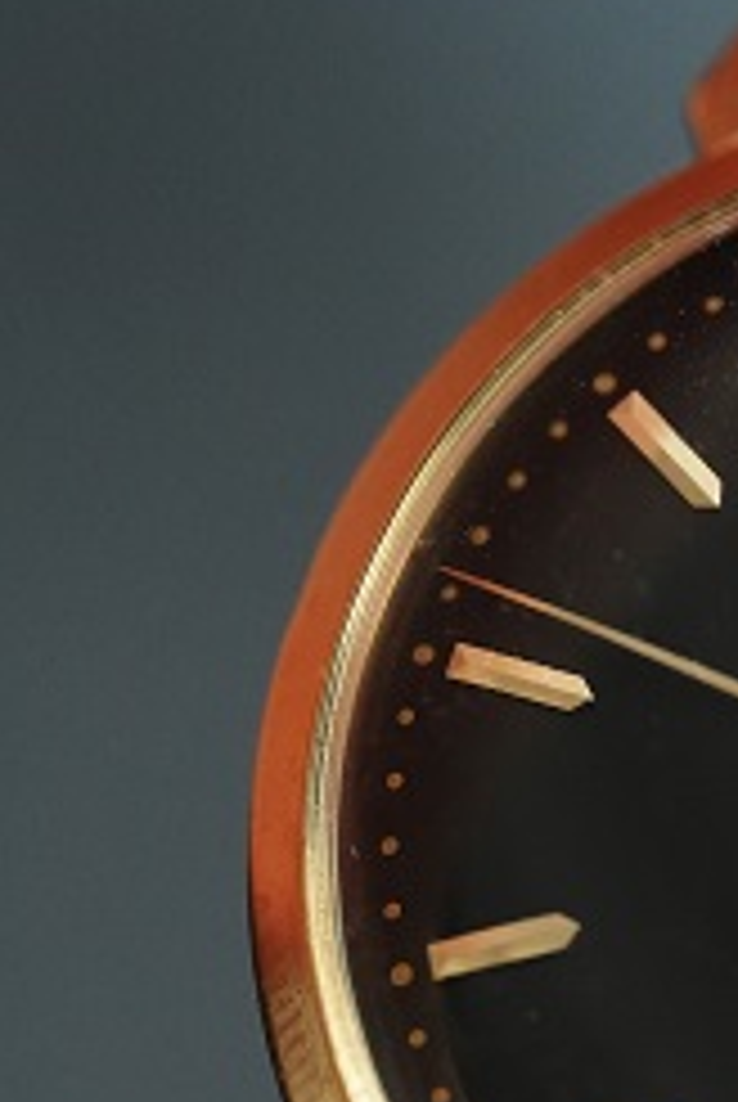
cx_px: 1044
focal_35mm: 300
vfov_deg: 6.9
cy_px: 794
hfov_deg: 4.6
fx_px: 9198
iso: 5000
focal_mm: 105
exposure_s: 1/250
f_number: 2.8
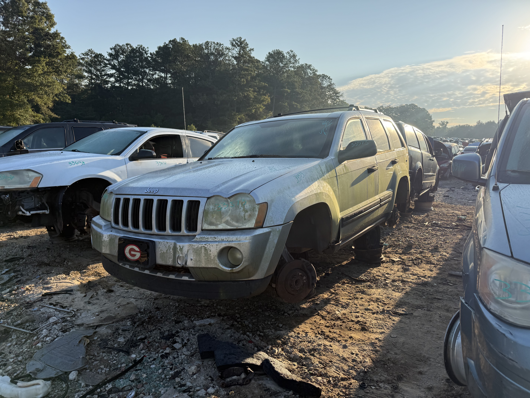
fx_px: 367
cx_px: 265
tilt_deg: -7.9
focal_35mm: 24
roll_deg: -4.3
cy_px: 199
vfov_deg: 56.8
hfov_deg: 71.6
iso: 80
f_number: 1.78
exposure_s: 1/2445
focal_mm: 6.76
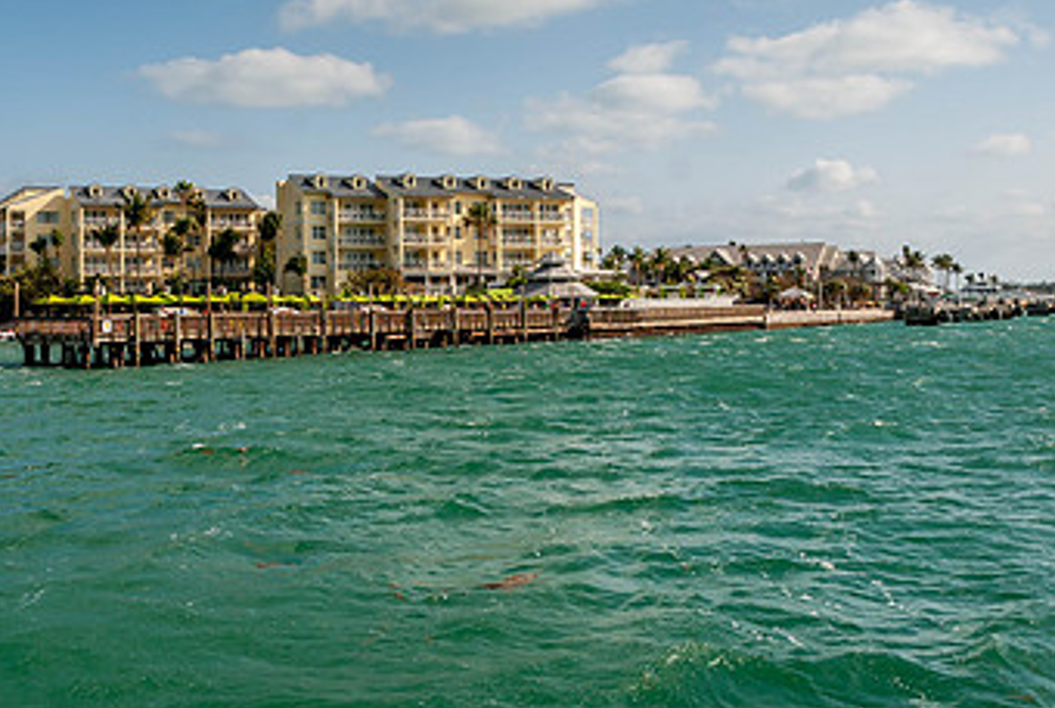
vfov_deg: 29.3
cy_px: 270
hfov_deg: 42.1
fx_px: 1350
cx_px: 351
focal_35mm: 46
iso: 100
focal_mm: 18
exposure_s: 1/250
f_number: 8
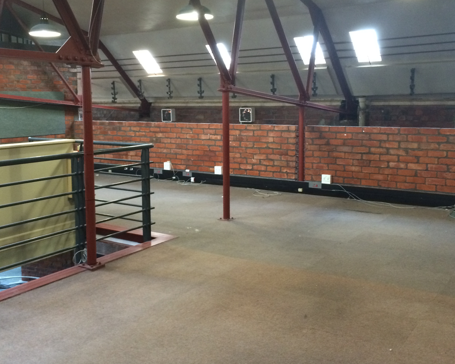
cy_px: 154
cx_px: 204
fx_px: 539
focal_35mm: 40
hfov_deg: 45.7
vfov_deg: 37.3
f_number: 2.2
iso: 320
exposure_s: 1/20
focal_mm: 4.12
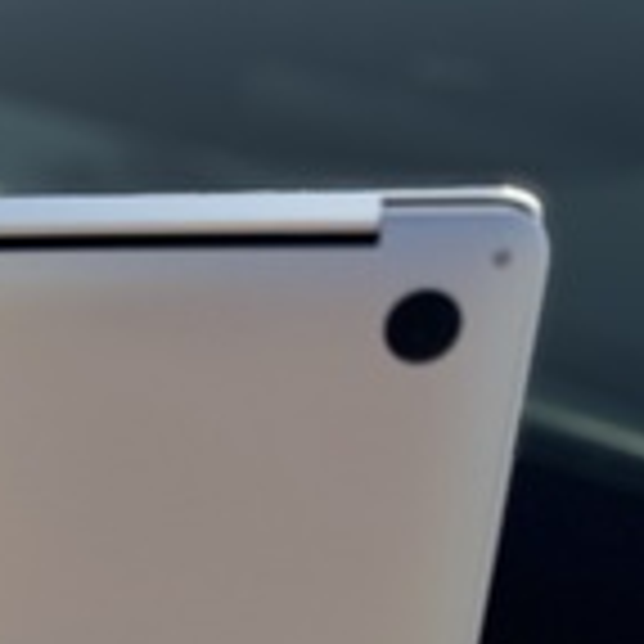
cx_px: -299
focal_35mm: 68
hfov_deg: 21.6
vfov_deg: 23.6
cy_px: 723
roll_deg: +1.8
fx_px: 1431
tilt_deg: -37.1
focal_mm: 6.76
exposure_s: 1/4950
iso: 80
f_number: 1.78
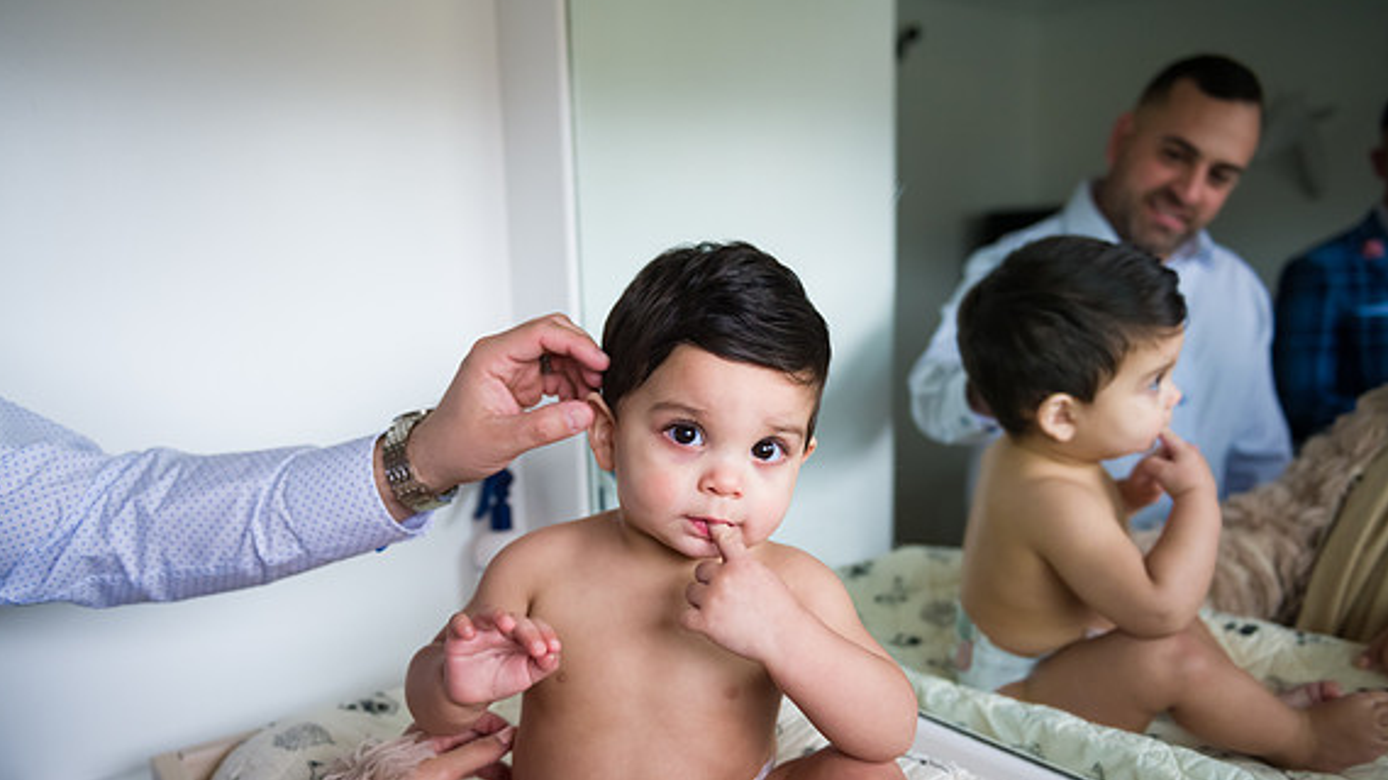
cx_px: 693
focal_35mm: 31
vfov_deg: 37.7
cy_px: 452
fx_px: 1141
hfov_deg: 62.6
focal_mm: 29
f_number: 3.2
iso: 1000
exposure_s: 1/125
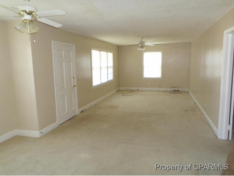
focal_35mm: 25
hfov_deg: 69.3
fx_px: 169
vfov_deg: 54.9
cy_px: 88
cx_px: 117
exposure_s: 1/30
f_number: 2.5
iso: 240
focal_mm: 4.5
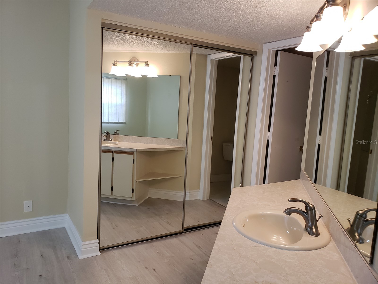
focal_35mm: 26
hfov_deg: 67.3
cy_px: 142
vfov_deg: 53.1
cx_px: 189
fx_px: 284
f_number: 2.4
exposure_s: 1/60
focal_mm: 4.3
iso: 200
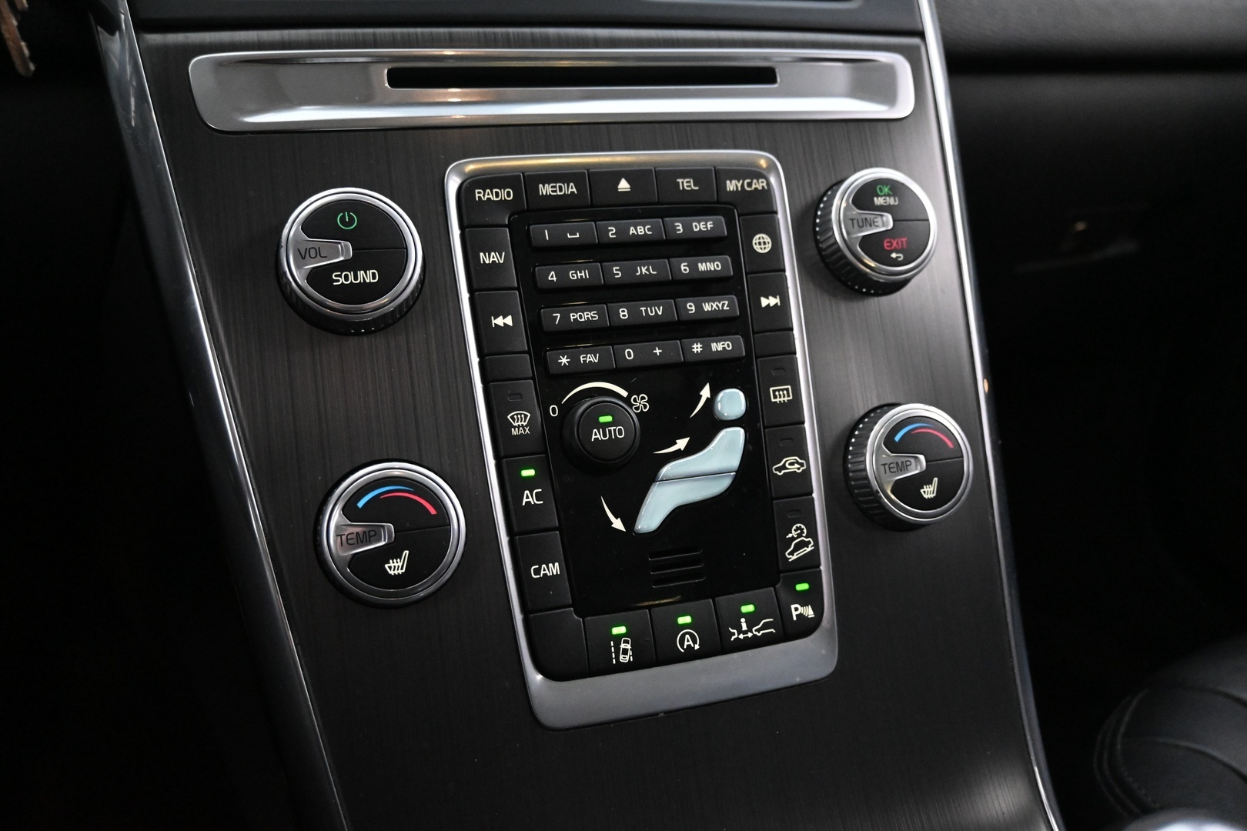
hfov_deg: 64.6
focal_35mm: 28
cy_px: 416
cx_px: 624
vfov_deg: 45.7
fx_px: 987
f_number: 3.8
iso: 5600
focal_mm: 19
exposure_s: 1/30
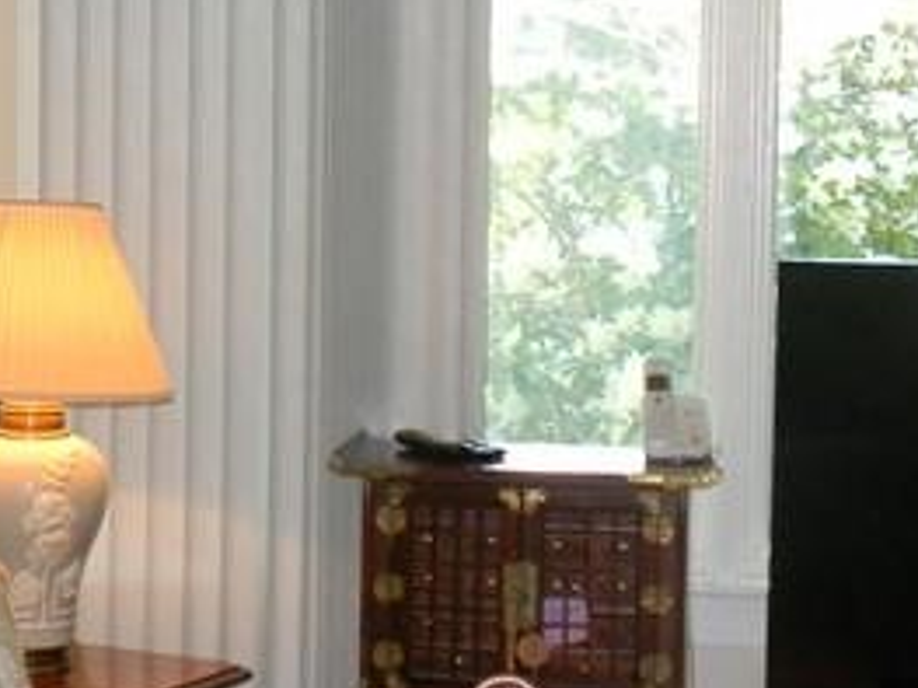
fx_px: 2889
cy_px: 314
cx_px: 182
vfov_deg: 13.6
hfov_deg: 17.9
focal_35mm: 109
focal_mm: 5
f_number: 3.5
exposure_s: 1/30
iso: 200
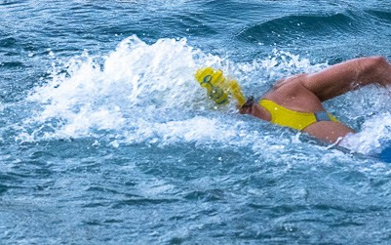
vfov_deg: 3.7
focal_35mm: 351
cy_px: -35
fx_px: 3742
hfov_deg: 5.9
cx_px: 480
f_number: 5
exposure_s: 1/400
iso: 2000
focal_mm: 72
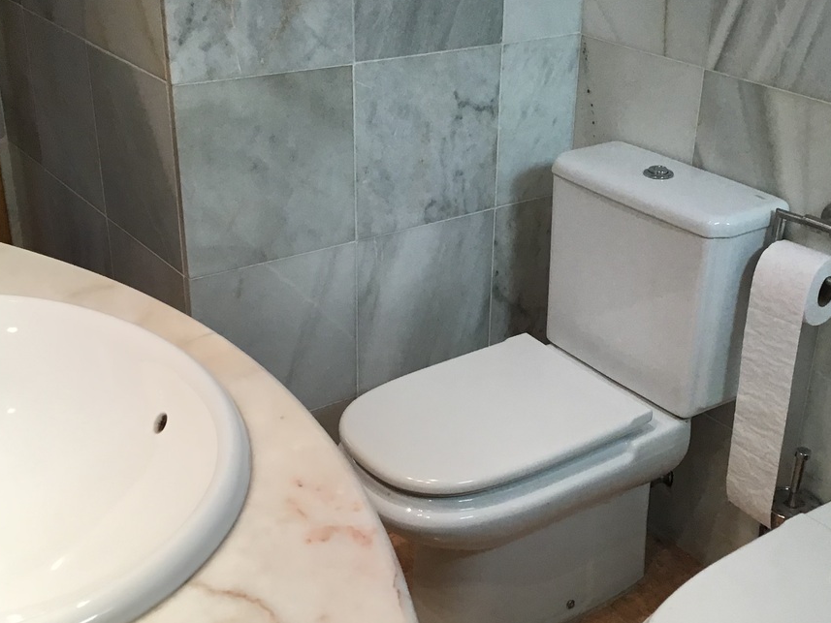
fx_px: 1128
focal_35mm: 47
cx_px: 476
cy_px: 319
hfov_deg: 40.3
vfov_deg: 30.9
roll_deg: -1.9
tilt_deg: -26.8
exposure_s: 1/33
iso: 40
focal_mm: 3.3
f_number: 2.4
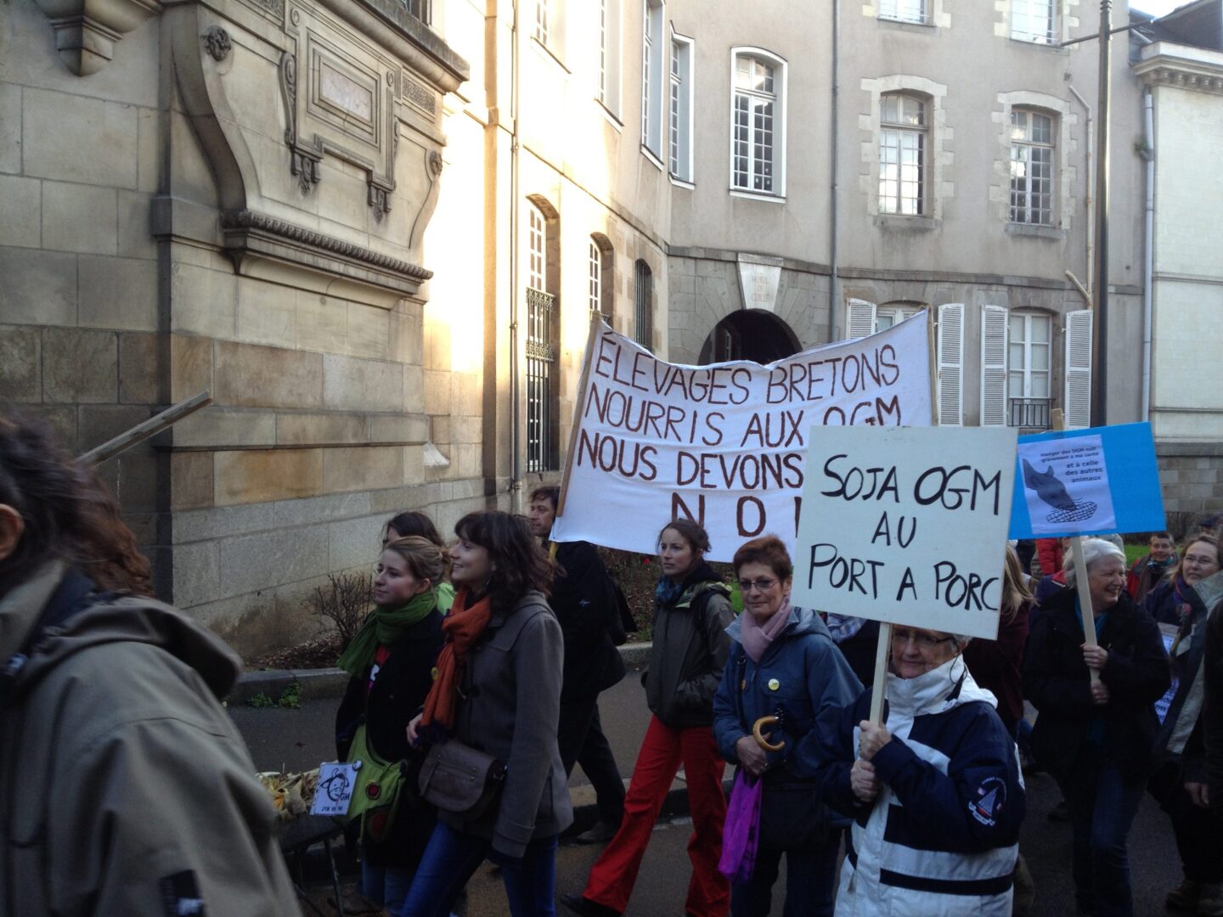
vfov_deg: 40.7
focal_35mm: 35
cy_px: 458
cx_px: 612
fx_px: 1237
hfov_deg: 52.6
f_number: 2.4
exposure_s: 1/127
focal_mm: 4.28
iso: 50
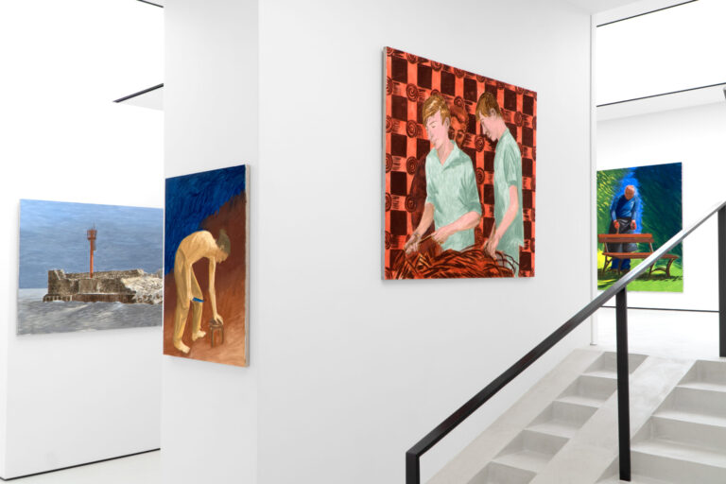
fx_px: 635
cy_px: 242
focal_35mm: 32
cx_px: 363
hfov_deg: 59.5
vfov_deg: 41.7
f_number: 8
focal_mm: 21
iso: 100
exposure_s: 1/6
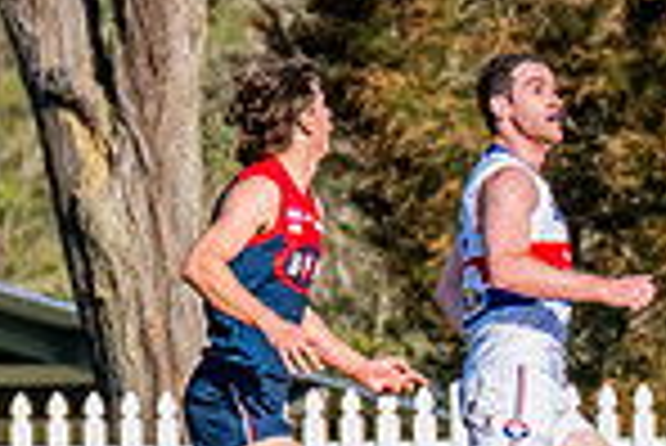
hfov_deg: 1.0
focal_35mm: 2137
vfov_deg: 0.6
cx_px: 1476
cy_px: 184
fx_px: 39573
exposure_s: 1/1600
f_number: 11
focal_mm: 420
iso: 800
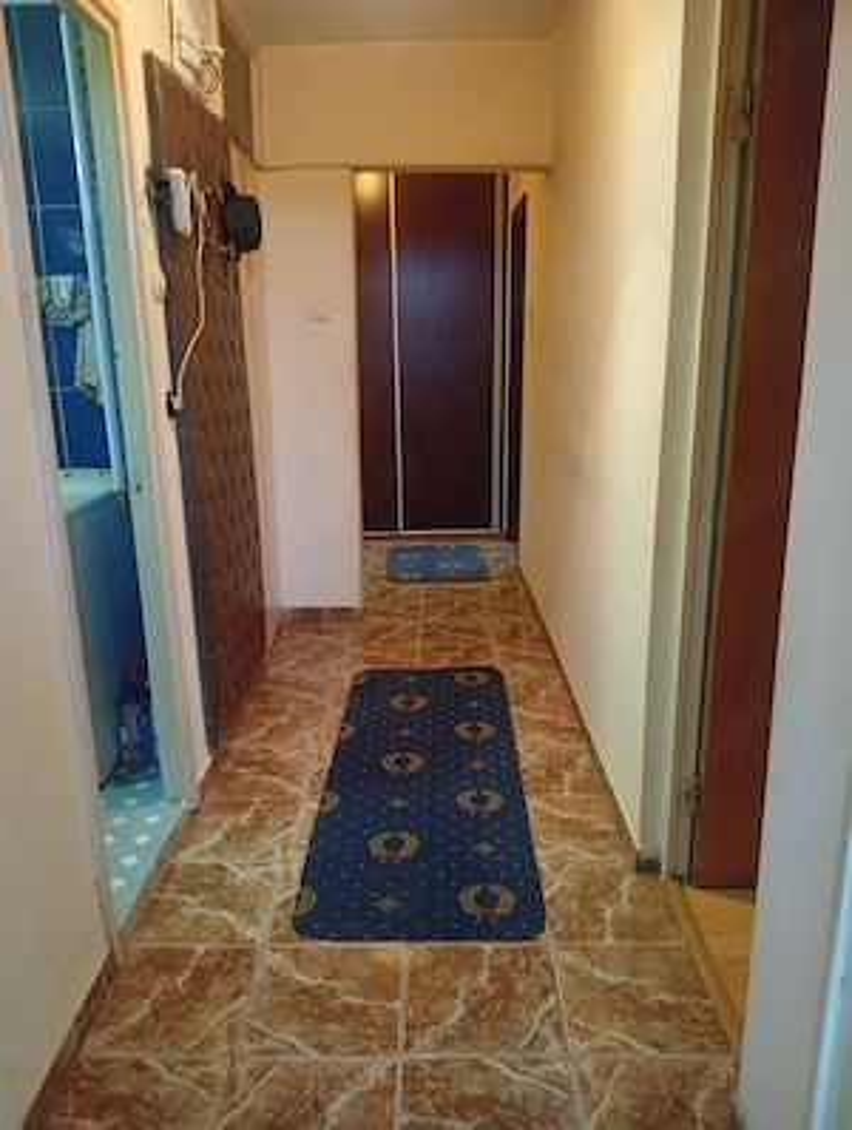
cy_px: 565
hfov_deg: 51.5
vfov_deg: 65.2
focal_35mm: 27
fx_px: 883
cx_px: 426
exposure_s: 1/20
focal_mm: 3.98
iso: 1416
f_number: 1.8
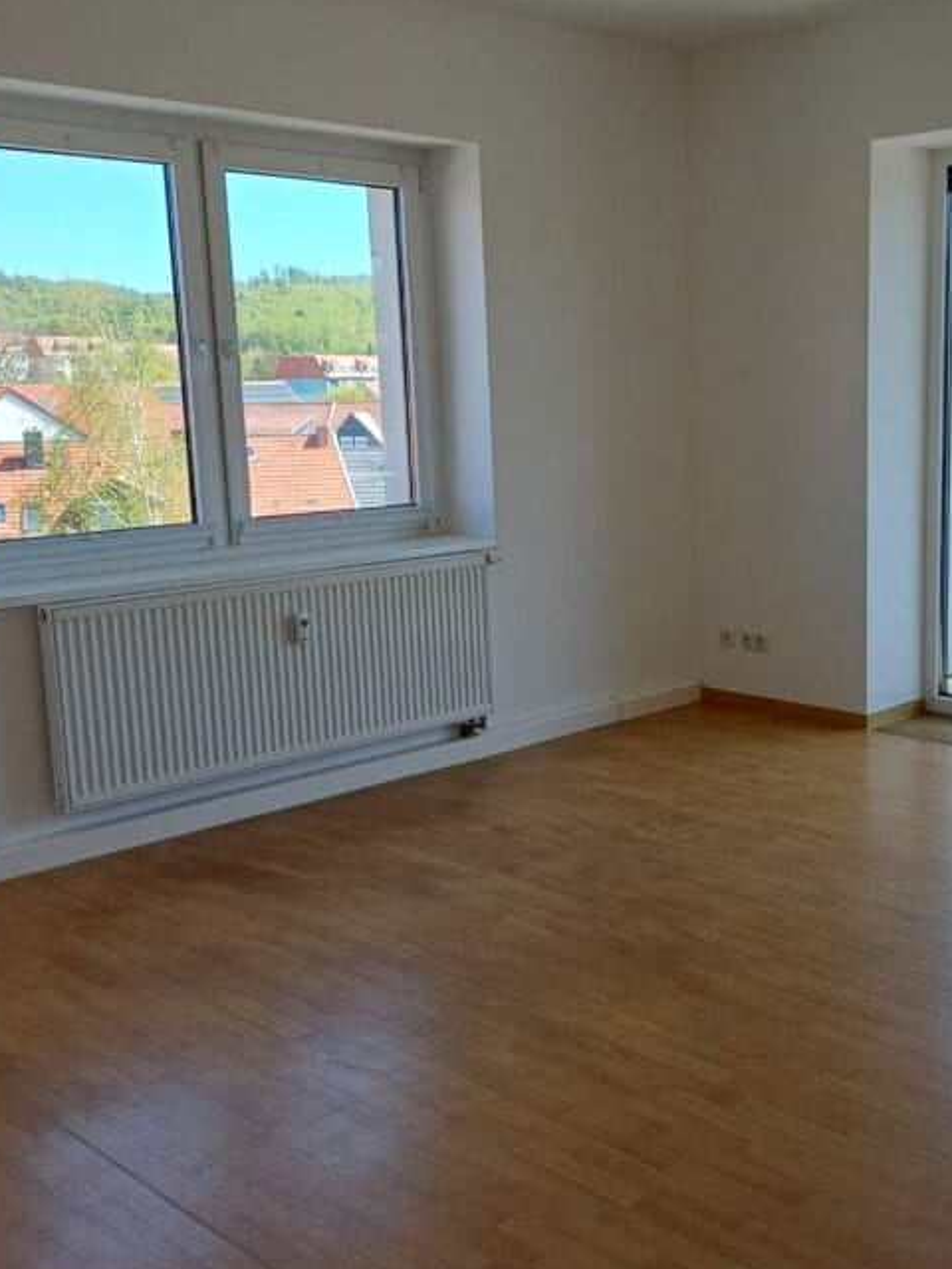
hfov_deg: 35.2
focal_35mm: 40
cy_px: 656
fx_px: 1467
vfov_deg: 46.8
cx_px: 704
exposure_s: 1/236
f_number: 1.8
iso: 50
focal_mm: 4.65
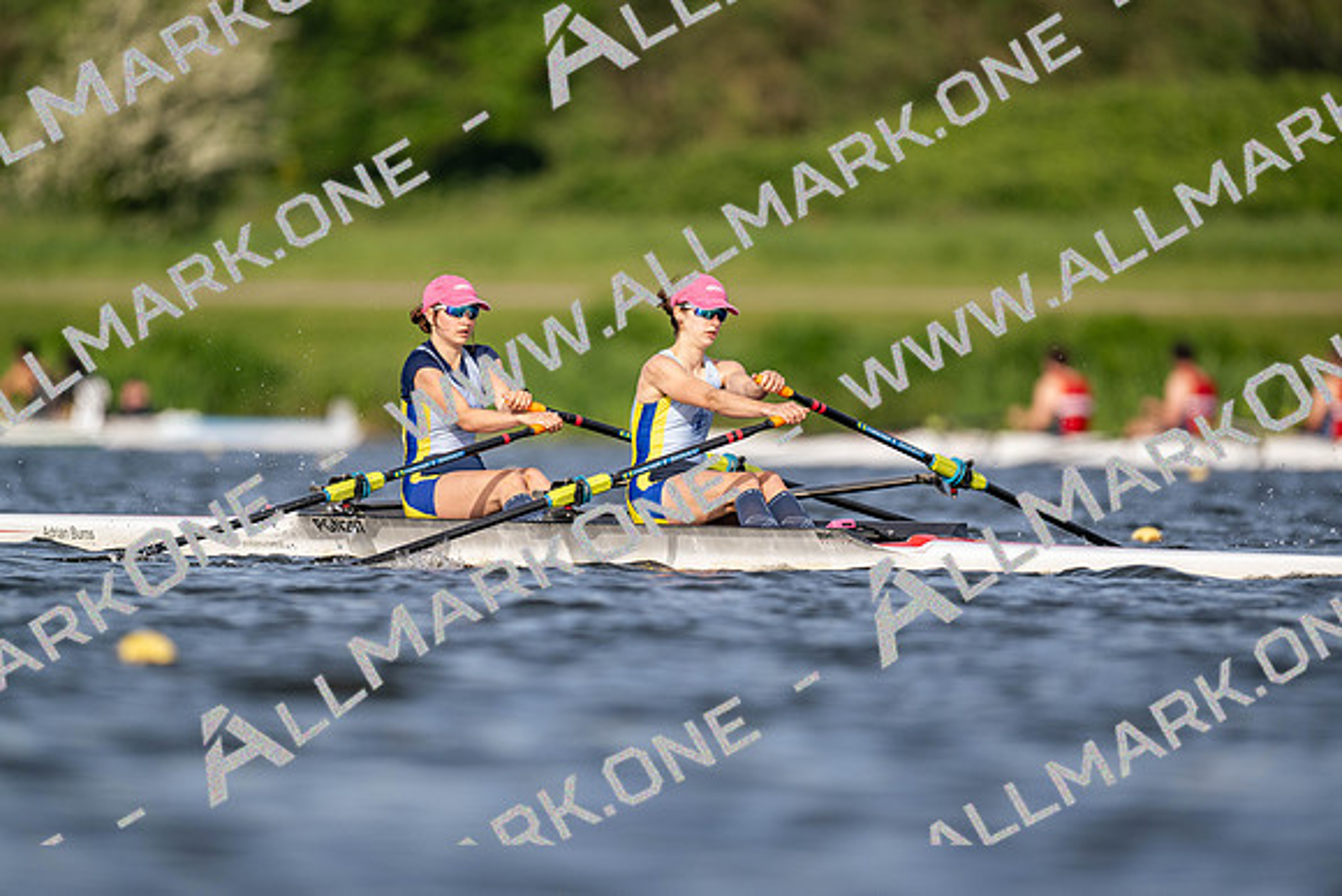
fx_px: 22371
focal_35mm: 600
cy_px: 448
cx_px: 671
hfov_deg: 3.4
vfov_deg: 2.3
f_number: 4
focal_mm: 600
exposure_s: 1/2500
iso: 250
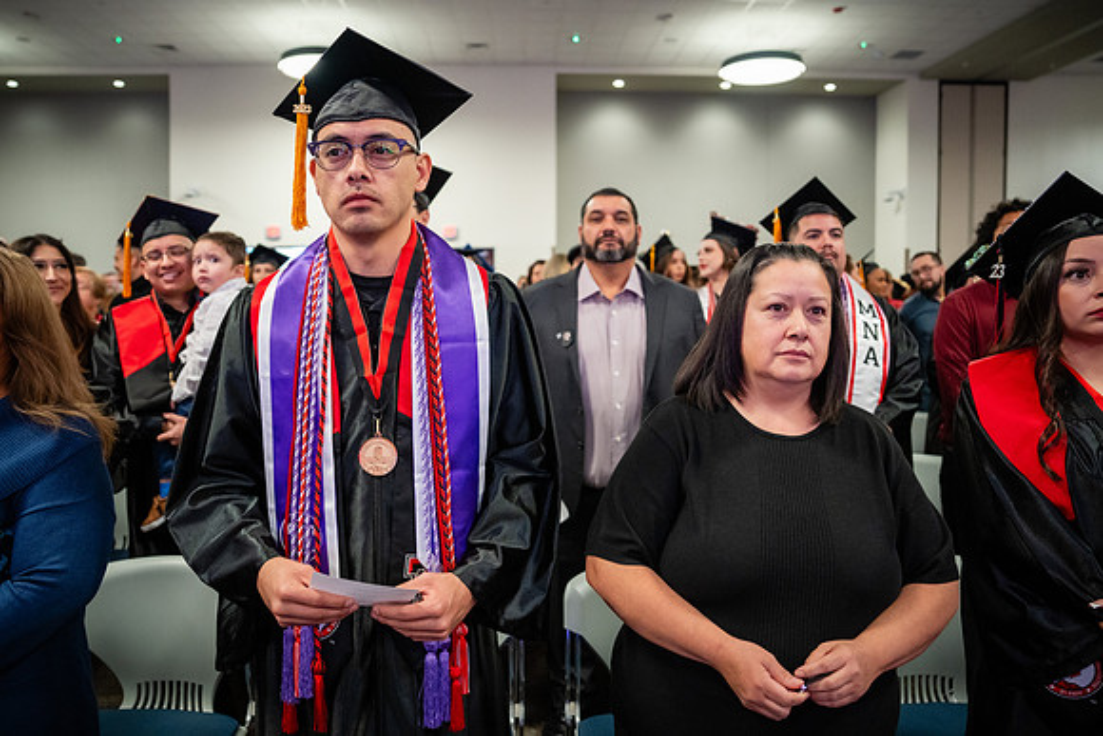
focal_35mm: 26
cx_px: 524
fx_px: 800
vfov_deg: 49.4
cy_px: 346
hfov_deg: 69.1
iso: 2500
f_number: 2.8
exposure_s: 1/160
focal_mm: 24
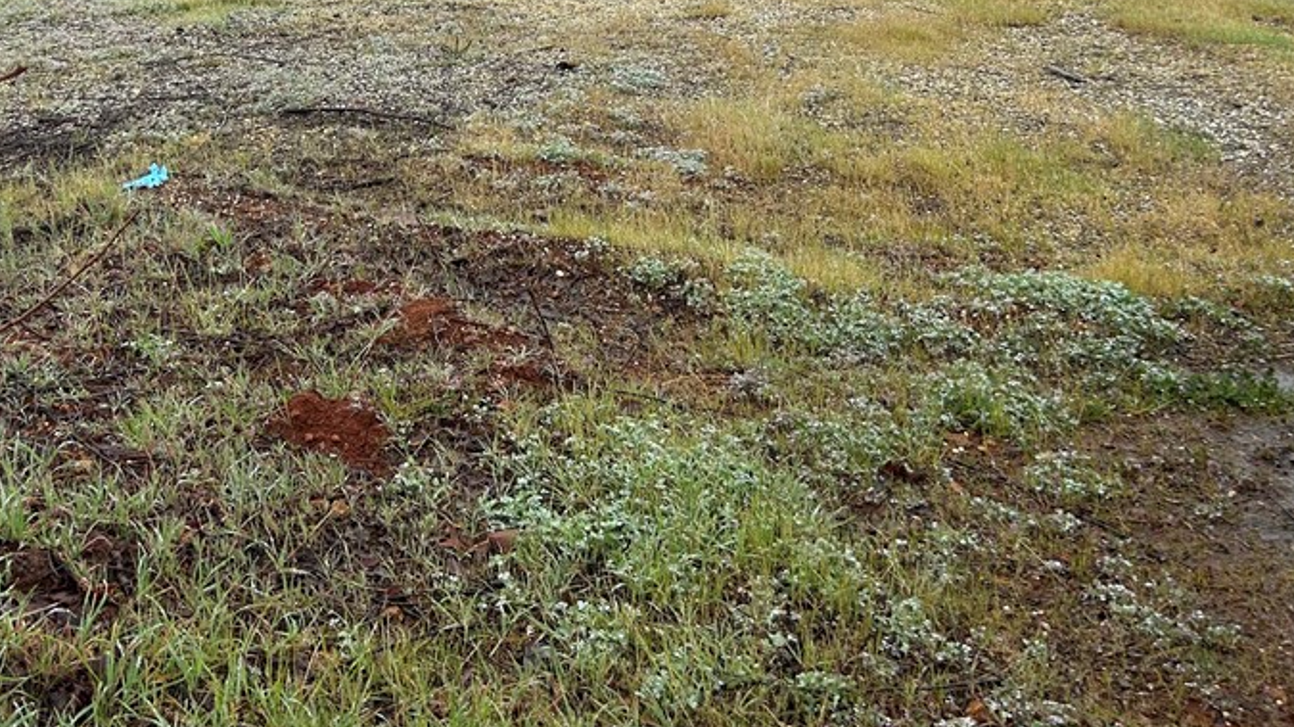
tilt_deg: -11.6
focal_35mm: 43
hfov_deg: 45.8
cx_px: 334
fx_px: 1475
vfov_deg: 26.3
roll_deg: +2.2
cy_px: 6
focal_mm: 5.7
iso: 50
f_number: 1.5
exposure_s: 1/1645
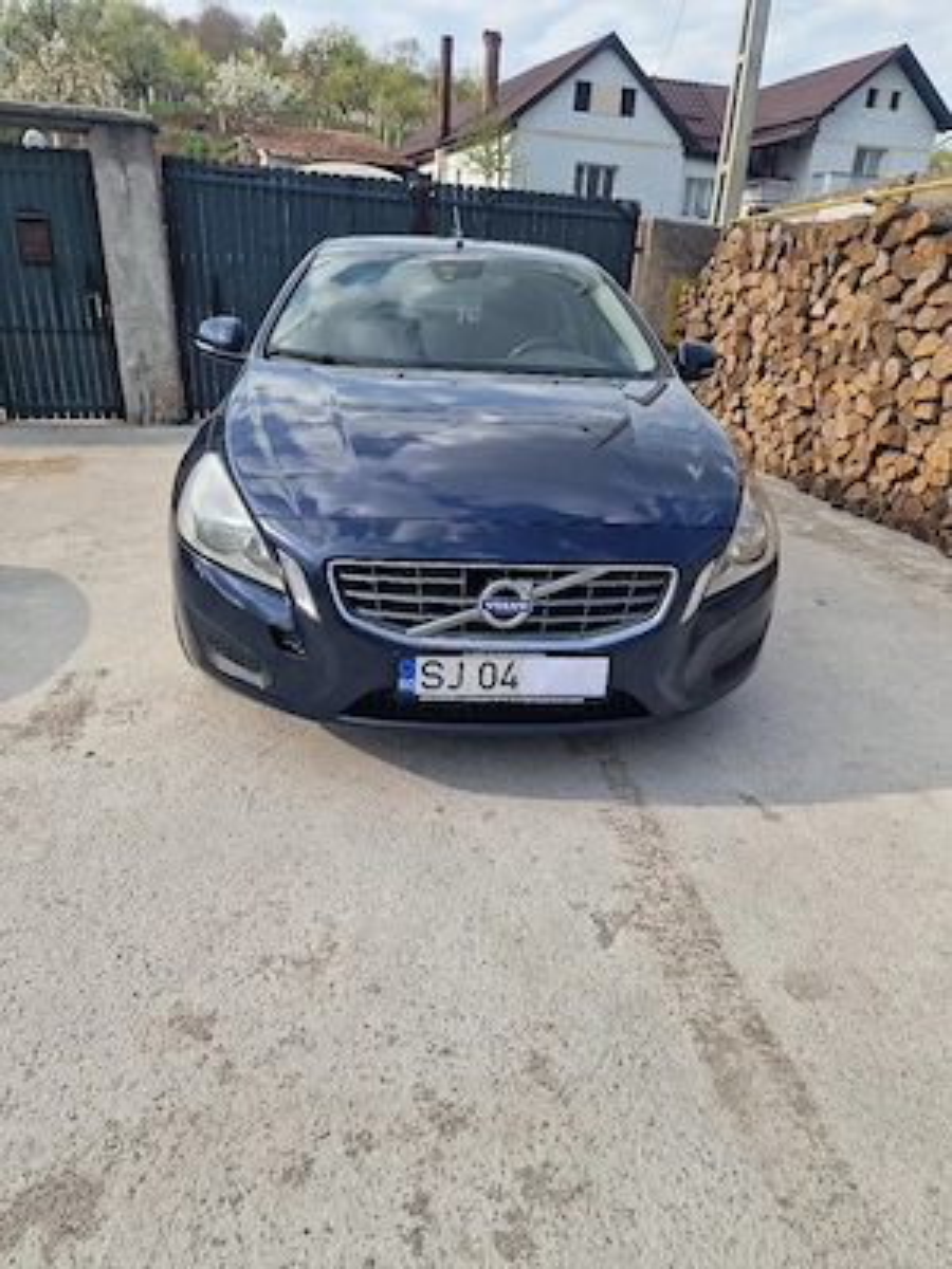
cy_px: 634
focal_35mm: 23
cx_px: 476
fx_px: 843
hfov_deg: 58.9
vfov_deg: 73.9
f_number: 1.8
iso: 50
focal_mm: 6.4
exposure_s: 1/625
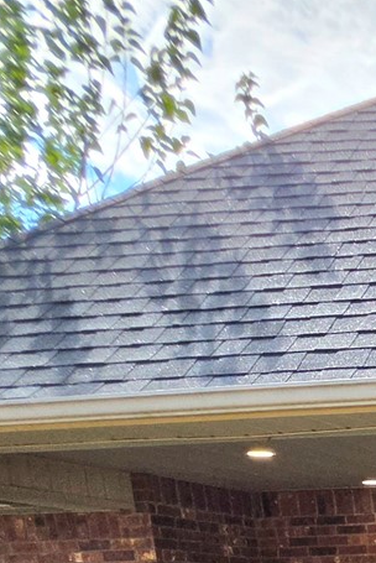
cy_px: 843
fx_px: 892
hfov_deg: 17.4
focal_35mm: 57
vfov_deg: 26.0
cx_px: 747
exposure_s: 1/2000
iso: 50
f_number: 1.9
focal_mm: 2.2
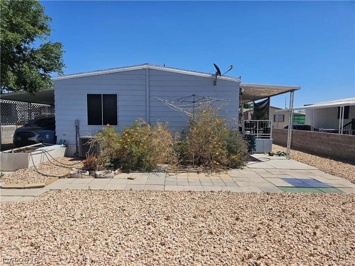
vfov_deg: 58.9
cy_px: 133
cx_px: 178
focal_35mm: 23
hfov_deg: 73.9
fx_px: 236
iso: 10
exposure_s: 1/1279
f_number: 1.7
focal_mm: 6.3
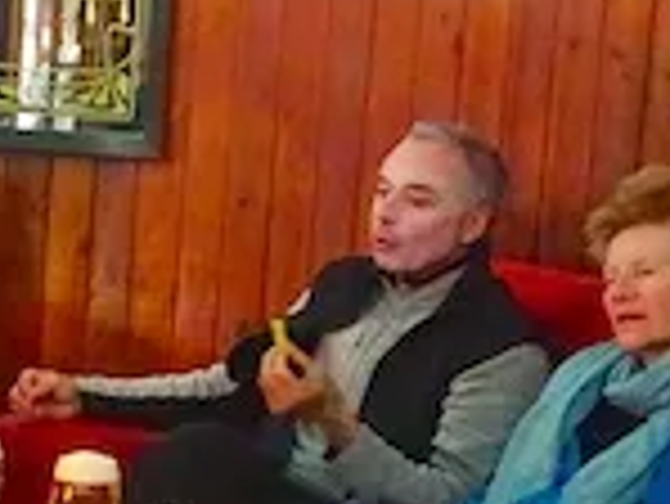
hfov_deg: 14.3
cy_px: 378
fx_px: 2576
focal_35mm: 133
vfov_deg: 11.1
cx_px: -162
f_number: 4
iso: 800
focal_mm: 5.61
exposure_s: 1/15
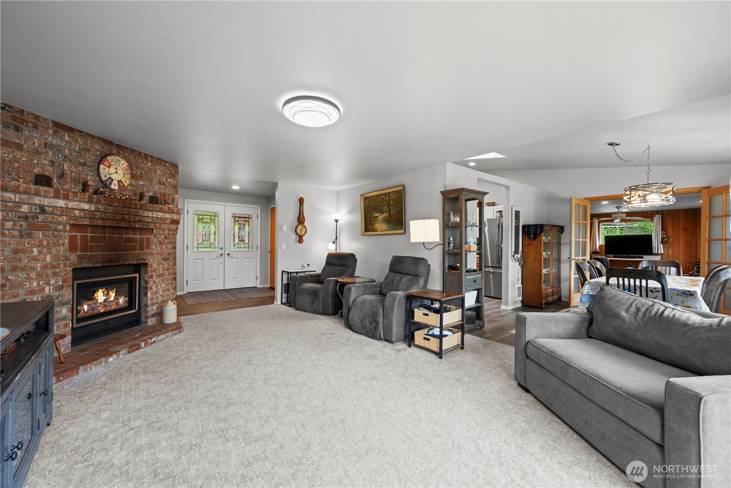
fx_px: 284
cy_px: 244
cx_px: 366
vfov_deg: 81.2
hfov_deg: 104.3
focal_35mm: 14
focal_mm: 14
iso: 200
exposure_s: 1/1.67
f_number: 8
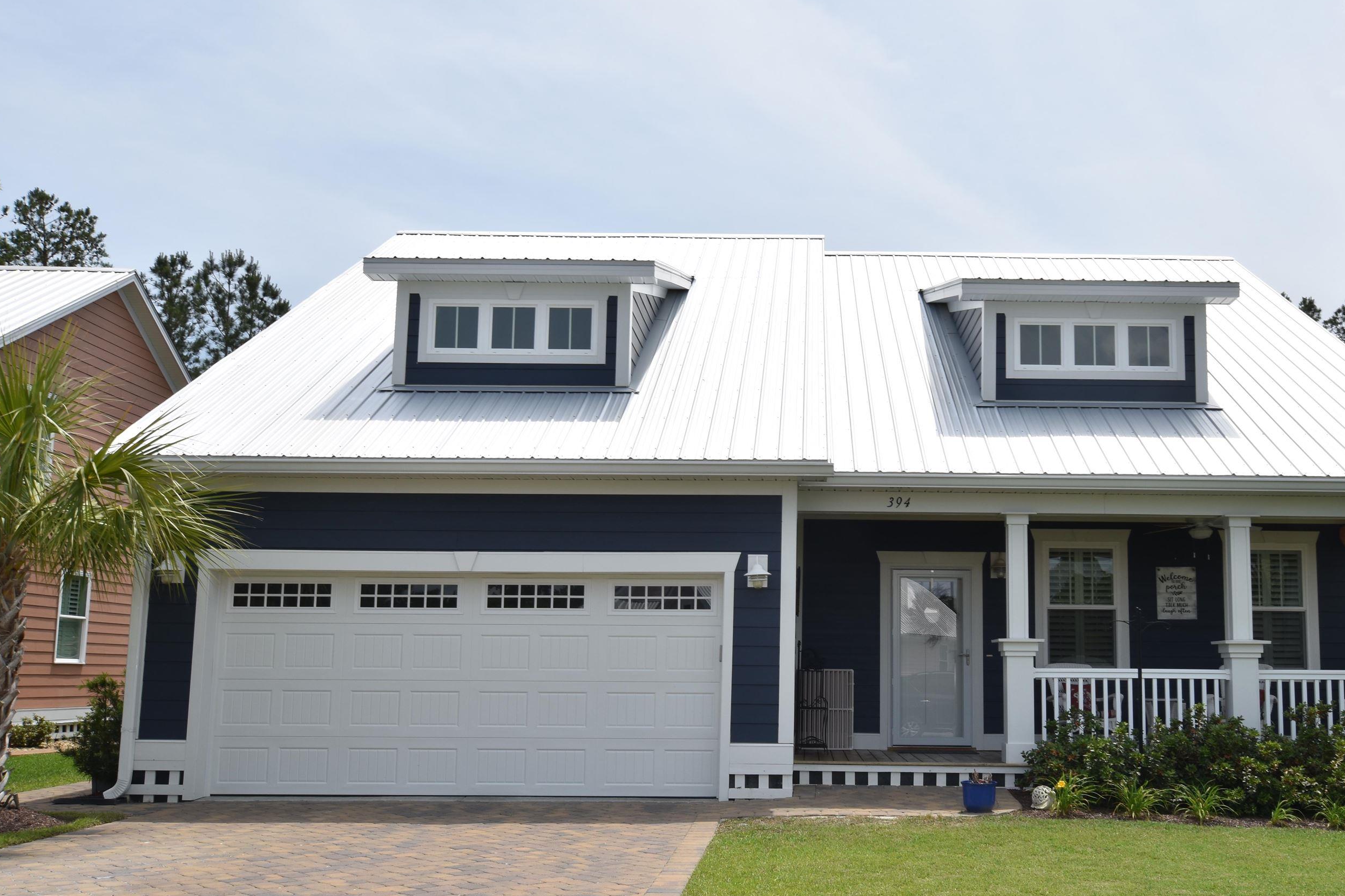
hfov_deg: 51.5
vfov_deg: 35.9
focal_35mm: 37
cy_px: 511
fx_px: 1382
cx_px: 806
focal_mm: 20
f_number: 11
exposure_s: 1/200
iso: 100
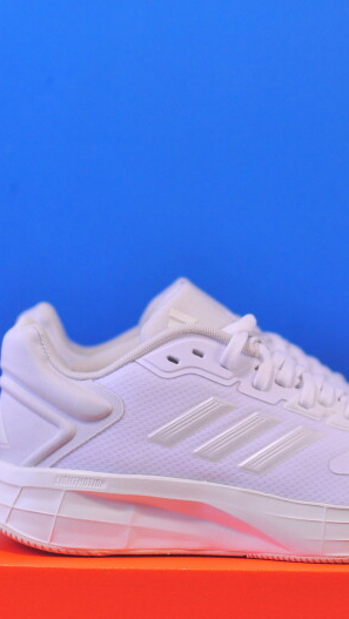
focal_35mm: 119
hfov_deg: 10.2
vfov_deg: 18.0
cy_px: 311
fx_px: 1955
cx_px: 247
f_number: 2.5
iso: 250
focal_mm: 50
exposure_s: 1/320
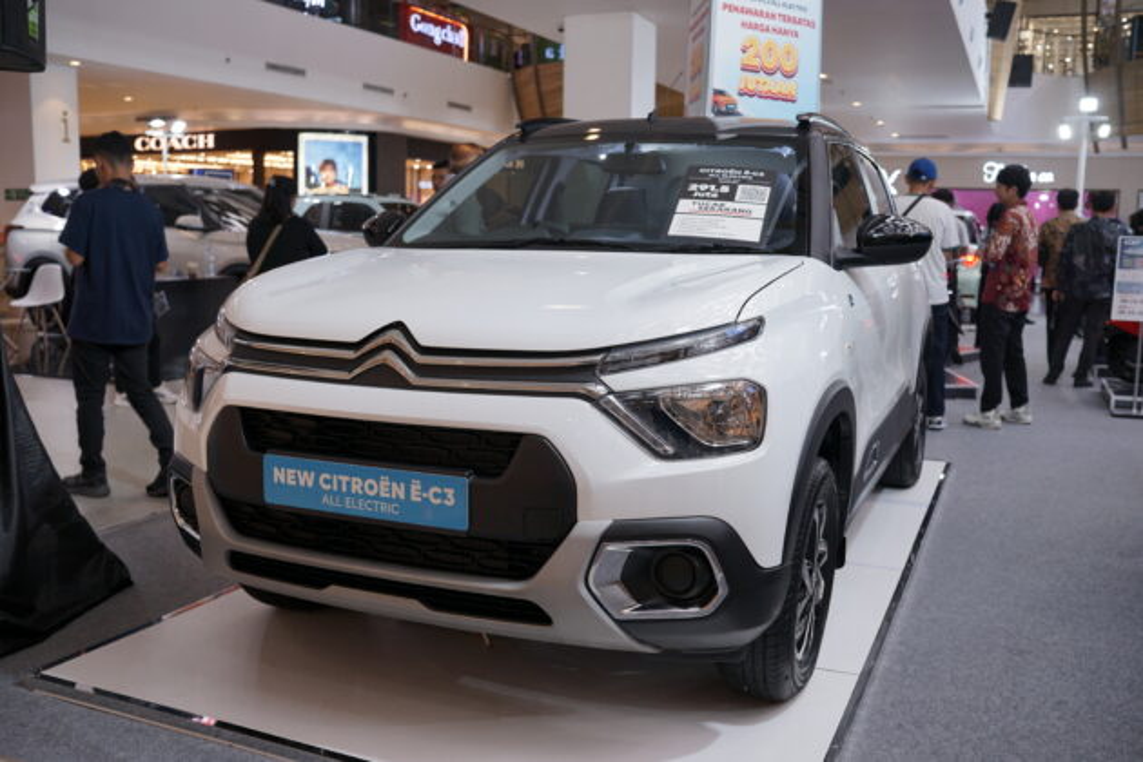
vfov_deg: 37.9
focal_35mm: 35
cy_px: 381
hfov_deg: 54.4
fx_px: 1111
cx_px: 572
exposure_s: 1/60
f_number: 4
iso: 200
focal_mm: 35
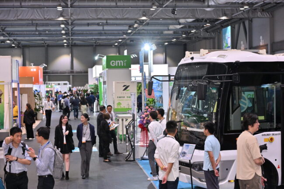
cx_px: 142
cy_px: 94
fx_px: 528
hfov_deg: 30.1
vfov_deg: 20.3
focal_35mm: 67
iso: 1000
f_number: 5.6
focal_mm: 67
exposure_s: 1/200
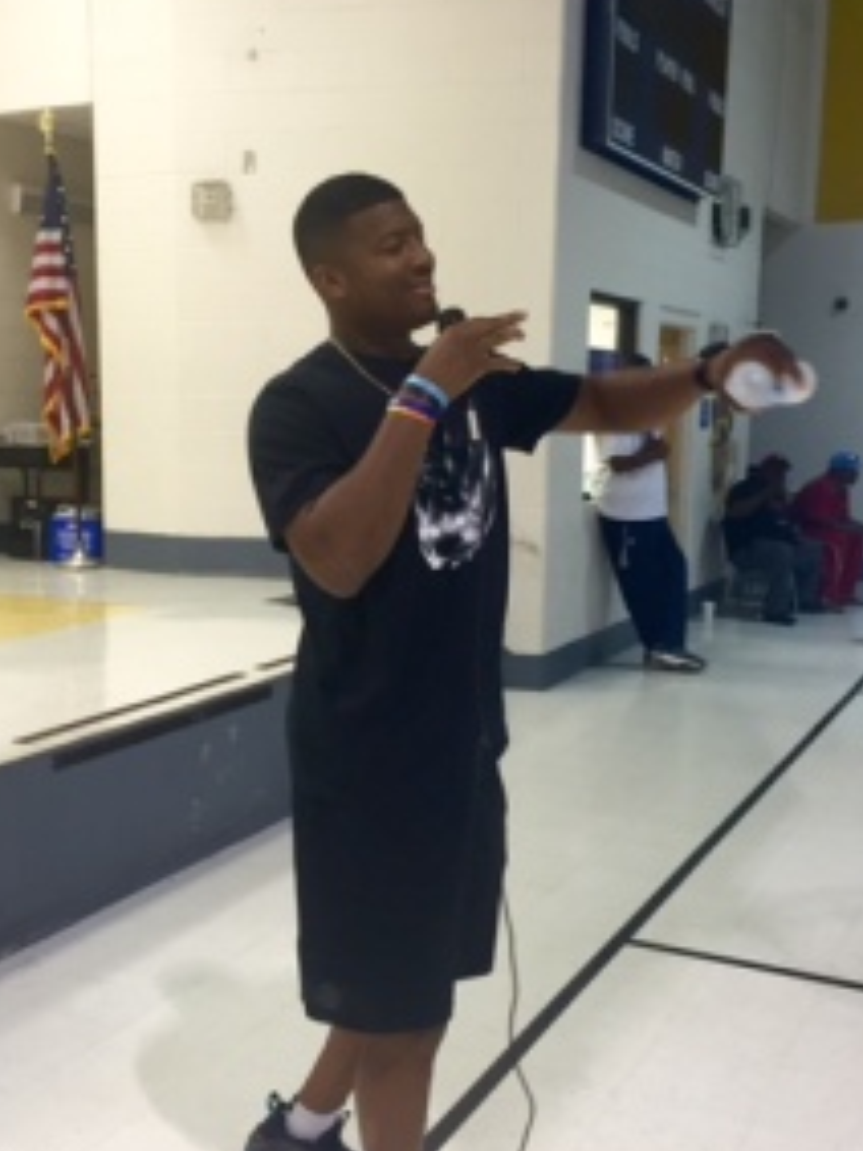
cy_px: 622
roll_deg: -1.5
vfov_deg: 45.8
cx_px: 366
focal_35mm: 41
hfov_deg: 35.0
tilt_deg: -8.2
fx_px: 1364
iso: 80
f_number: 2.2
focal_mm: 4.15
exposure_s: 1/30
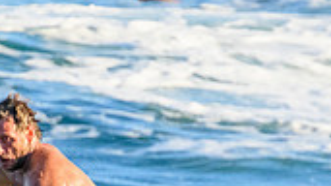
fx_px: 24958
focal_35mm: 2845
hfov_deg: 0.8
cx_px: -8
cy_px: 350
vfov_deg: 0.4
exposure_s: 1/2000
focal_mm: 800
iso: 4500
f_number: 11
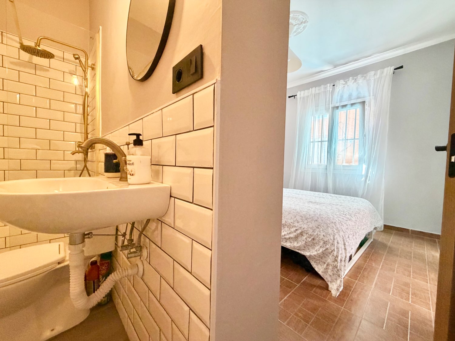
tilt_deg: -1.5
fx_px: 184
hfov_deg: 102.1
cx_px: 228
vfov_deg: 85.7
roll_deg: -1.6
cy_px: 170
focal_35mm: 14
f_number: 2.2
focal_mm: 2.22
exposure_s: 1/50
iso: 400
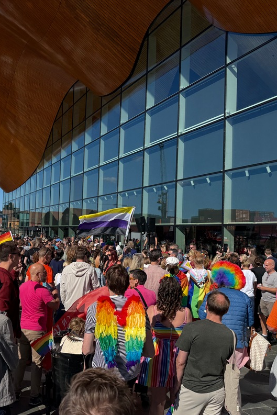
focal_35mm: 34
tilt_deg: +1.5
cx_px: 66
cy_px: 211
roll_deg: -2.1
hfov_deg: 37.8
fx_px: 392
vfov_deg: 55.8
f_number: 1.78
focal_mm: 6.76
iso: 80
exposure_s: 1/4405
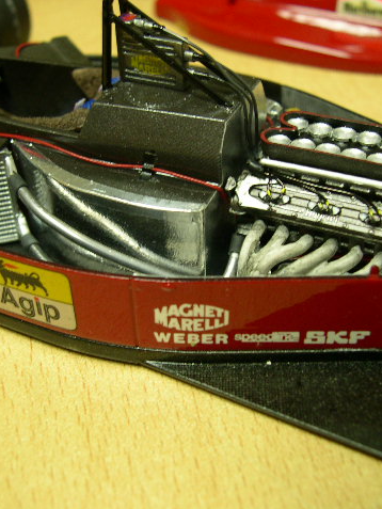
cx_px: 149
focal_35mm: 51
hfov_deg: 28.5
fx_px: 750
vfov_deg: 37.5
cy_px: 255
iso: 159
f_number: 2.8
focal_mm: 8
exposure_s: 1/4.7
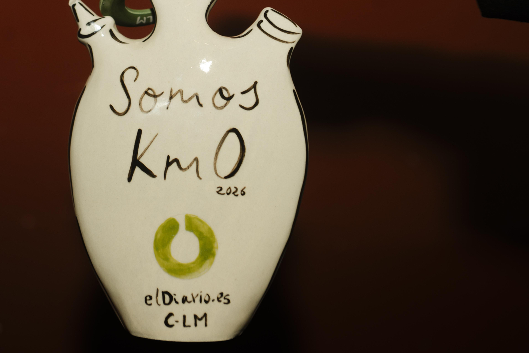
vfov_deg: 13.9
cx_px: 221
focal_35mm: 98
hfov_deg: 20.8
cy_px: 82
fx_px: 1440
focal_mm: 62
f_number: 4
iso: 320
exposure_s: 1/200
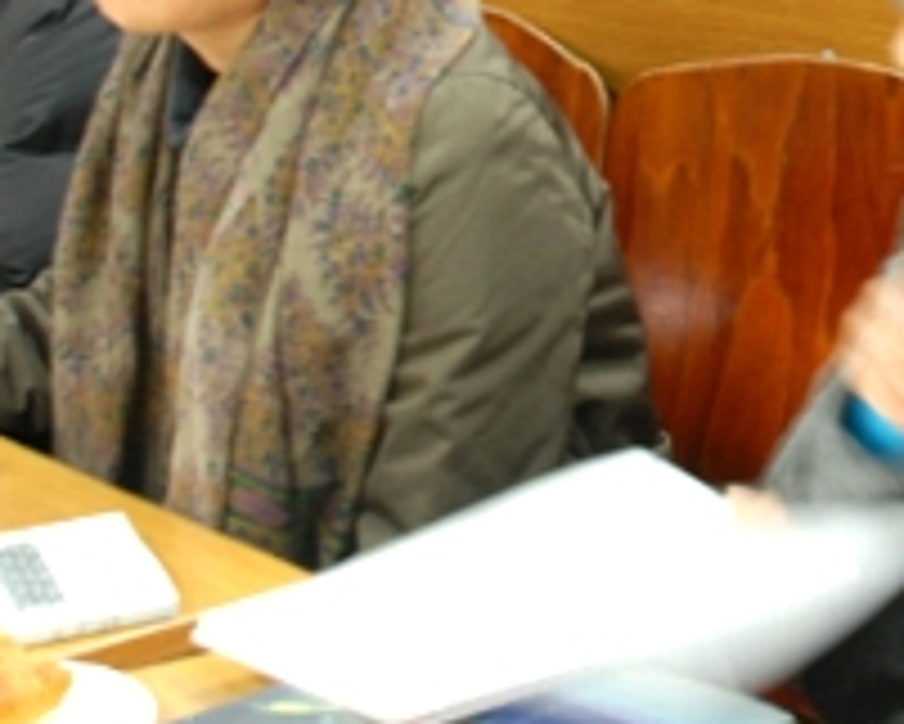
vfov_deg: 15.4
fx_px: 2623
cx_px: 947
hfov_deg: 18.9
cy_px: 0
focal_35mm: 98
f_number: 4
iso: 400
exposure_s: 1/5
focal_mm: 24
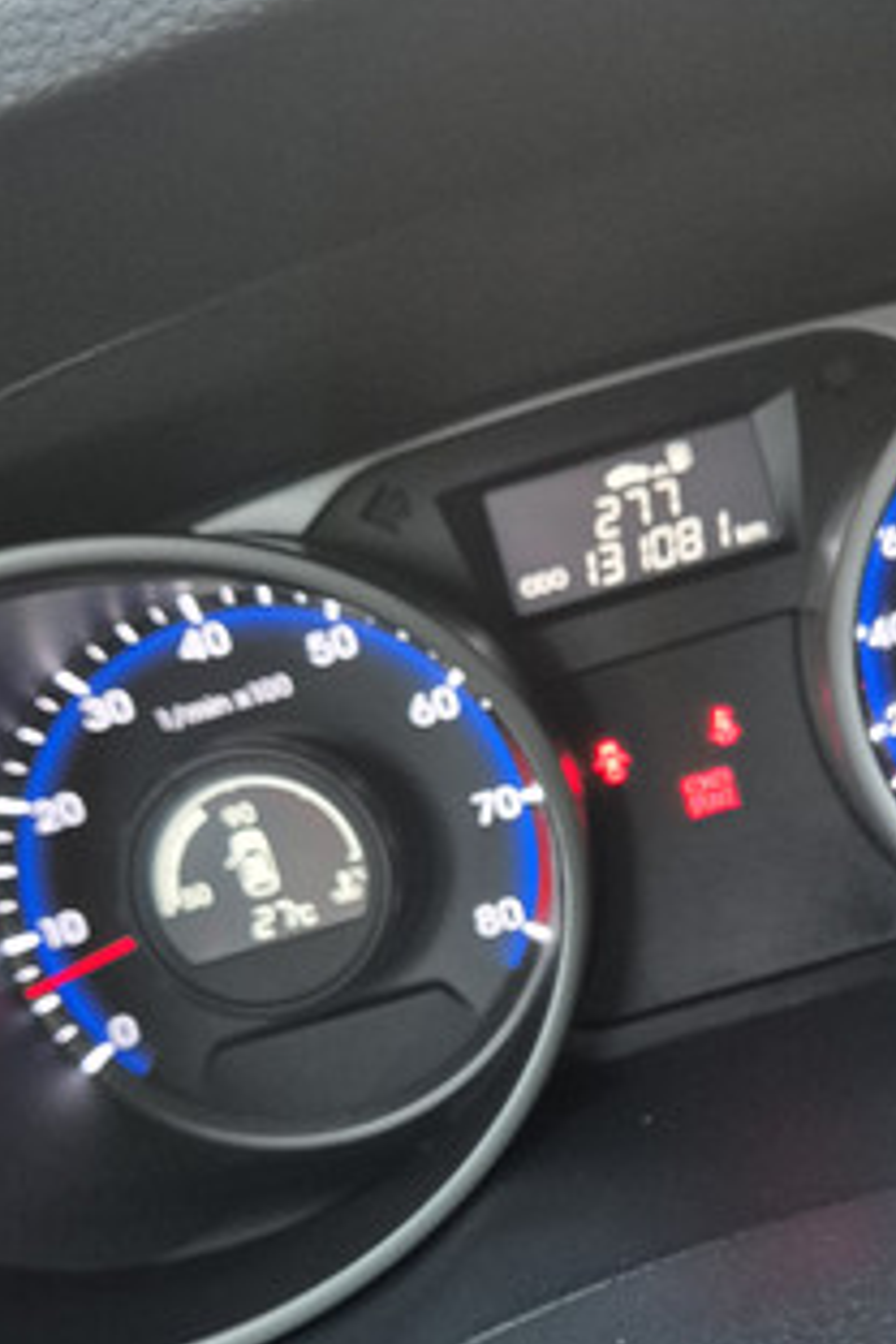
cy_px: 896
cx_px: 612
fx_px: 1829
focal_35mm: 49
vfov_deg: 39.9
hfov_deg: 27.3
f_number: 1.8
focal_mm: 5.4
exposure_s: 1/100
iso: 1000
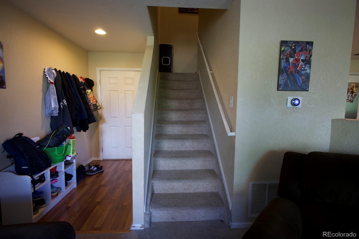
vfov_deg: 67.4
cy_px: 120
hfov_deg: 90.0
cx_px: 180
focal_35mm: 18
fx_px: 180
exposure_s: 1/6
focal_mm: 12
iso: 125
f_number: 3.5
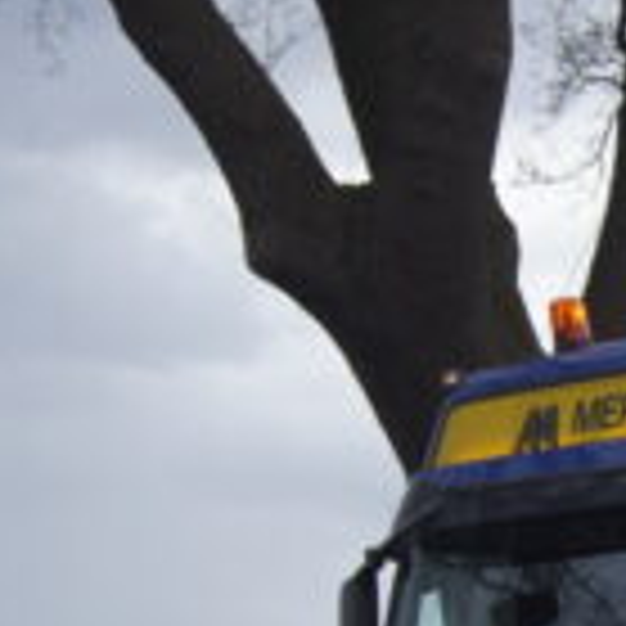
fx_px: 4193
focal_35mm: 205
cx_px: 1063
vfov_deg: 8.5
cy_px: 691
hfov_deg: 8.3
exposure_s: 1/160
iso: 100
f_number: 7.1
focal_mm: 35
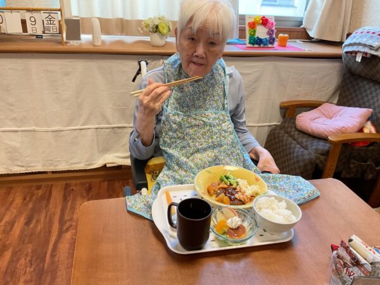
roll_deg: -3.2
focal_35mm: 29
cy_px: 142
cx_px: 190
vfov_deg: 48.2
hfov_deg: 61.7
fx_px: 318
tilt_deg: -26.1
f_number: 1.8
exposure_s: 1/60
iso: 125
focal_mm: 3
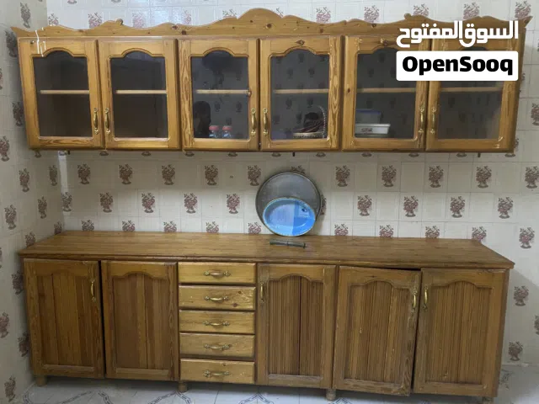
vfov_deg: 53.1
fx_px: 405
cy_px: 202
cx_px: 270
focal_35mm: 26
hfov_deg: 67.3
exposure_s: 1/25
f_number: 1.8
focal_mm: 4.25
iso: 640
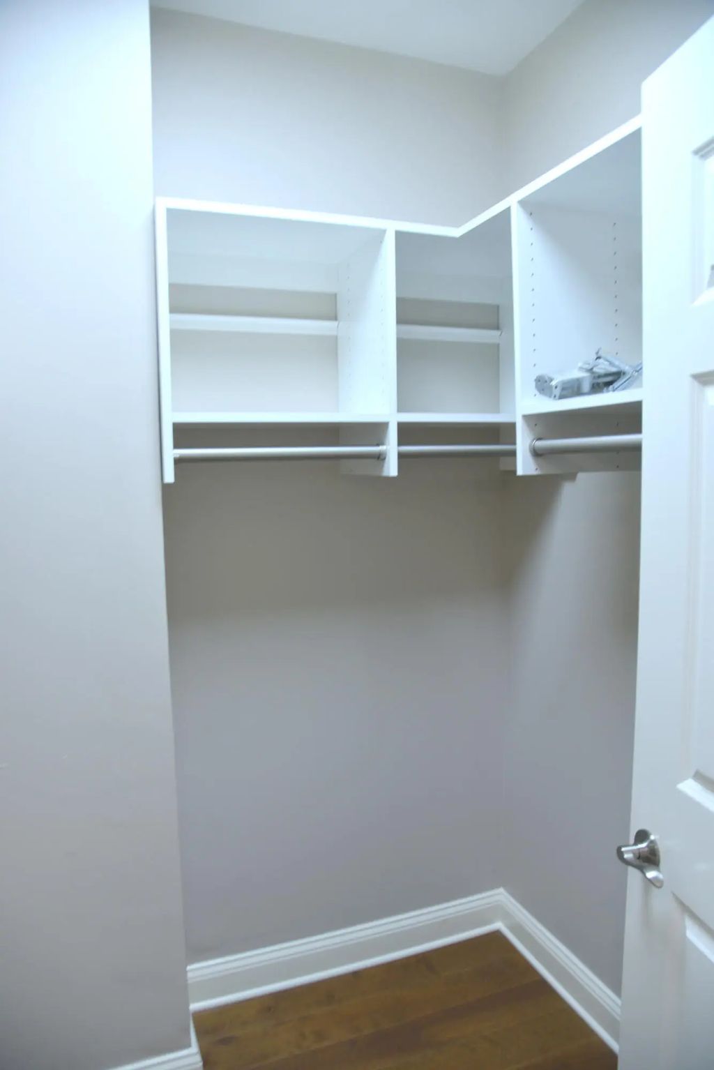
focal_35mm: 24
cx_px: 357
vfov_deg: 73.7
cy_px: 535
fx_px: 713
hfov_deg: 53.2
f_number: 4.5
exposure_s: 1/80
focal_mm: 24
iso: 400
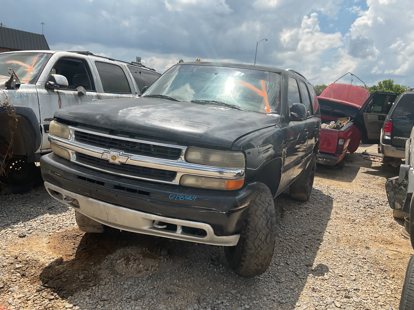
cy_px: 155
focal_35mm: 29
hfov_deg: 61.7
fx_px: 347
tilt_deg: -10.8
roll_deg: -3.9
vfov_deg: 48.2
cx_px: 207
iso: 16
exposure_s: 1/2427
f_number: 1.8
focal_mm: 3
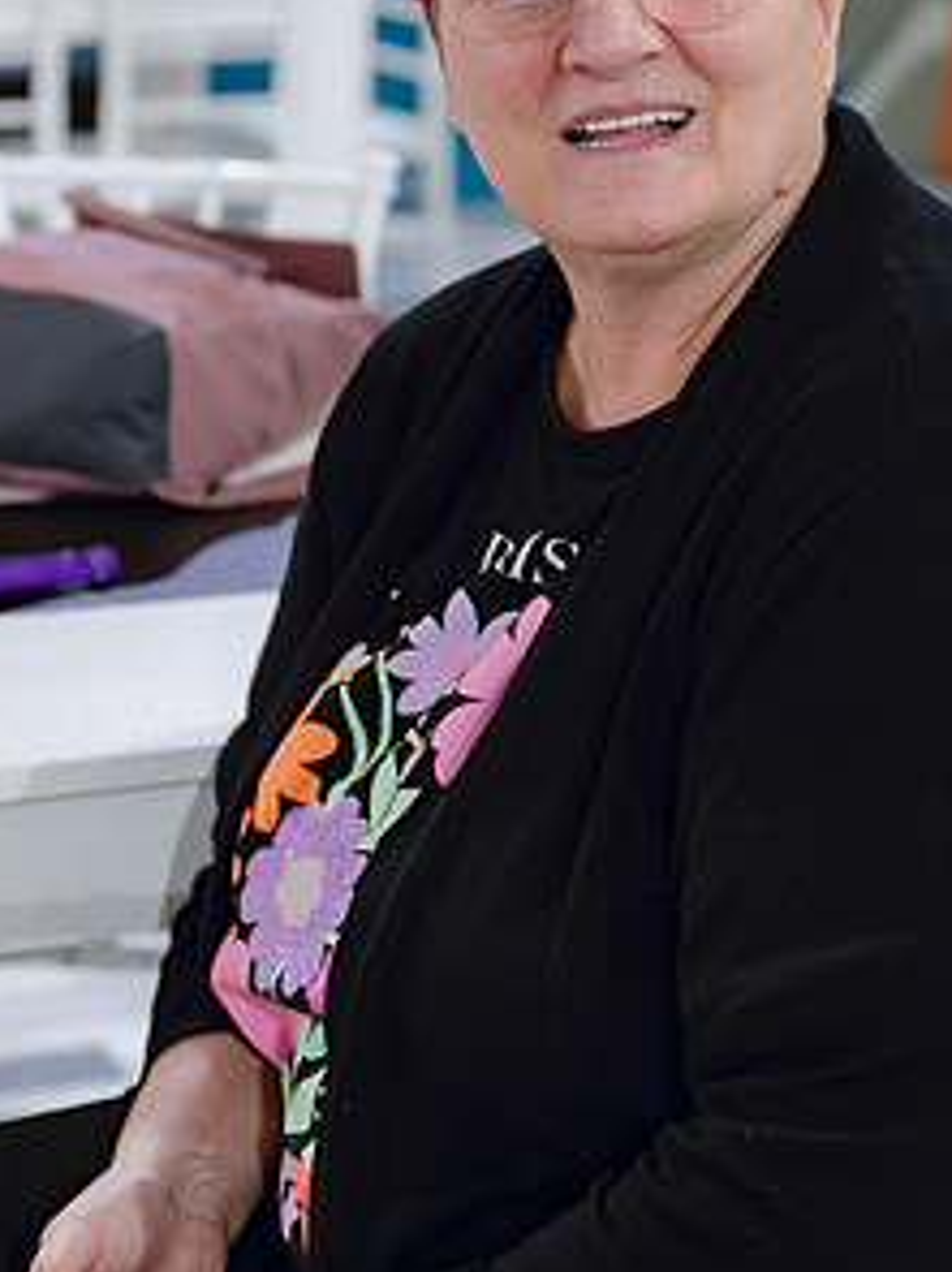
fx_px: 3633
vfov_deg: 19.8
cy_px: 466
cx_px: 427
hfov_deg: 14.9
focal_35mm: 99
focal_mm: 45
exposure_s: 1/60
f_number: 2.8
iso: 1600
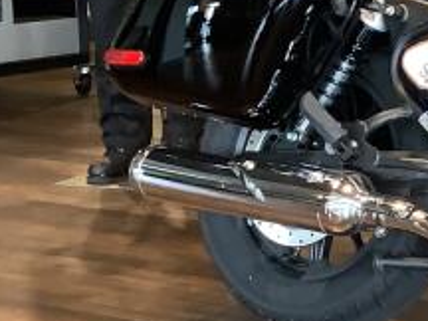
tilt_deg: -9.8
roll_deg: -0.5
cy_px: 121
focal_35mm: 115
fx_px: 1422
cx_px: 690
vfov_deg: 12.9
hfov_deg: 15.4
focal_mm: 3.3
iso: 160
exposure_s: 1/50
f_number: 2.4
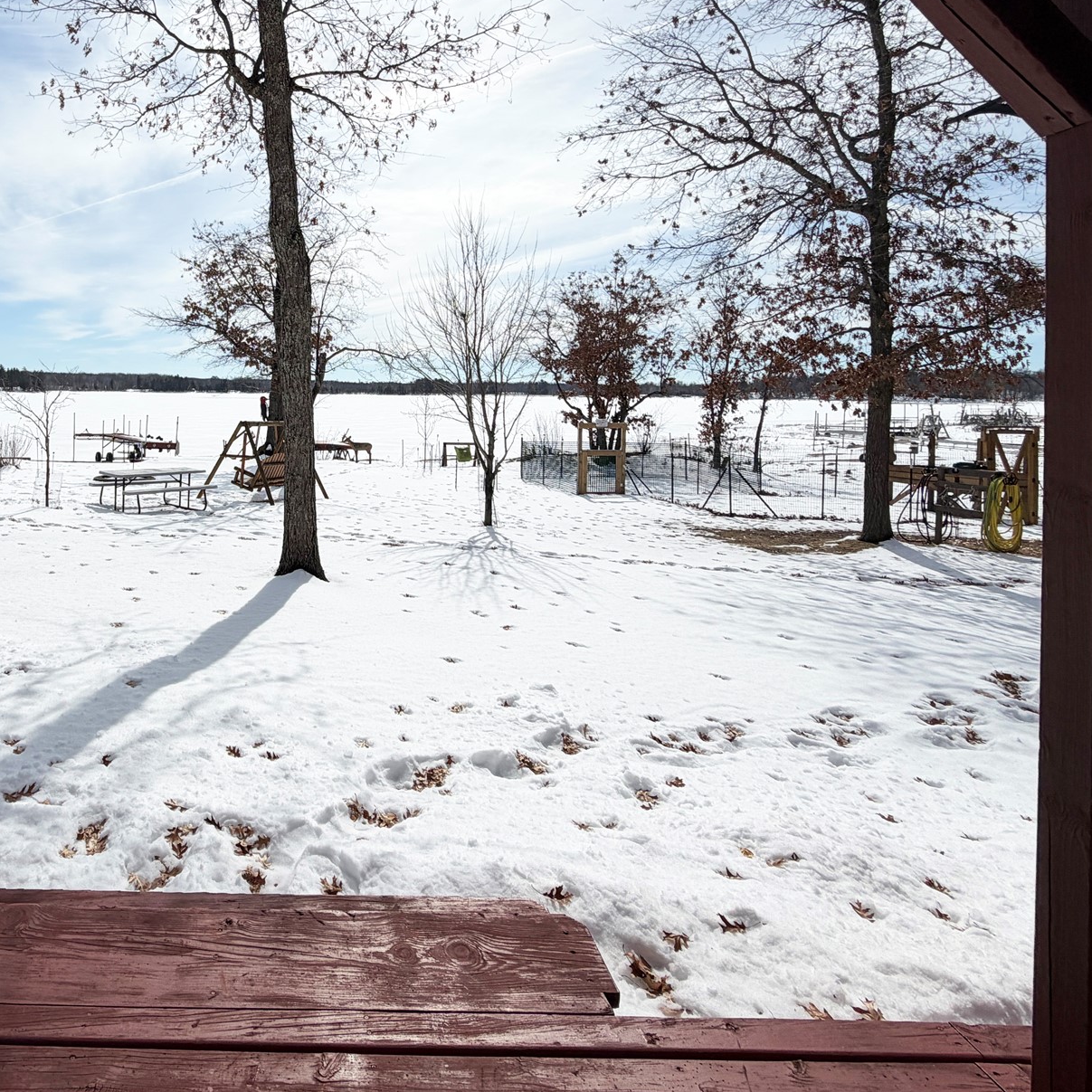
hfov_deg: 68.0
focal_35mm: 21
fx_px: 749
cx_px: 289
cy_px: 399
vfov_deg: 70.8
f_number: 2.2
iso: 20
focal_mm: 2.22
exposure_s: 1/3289
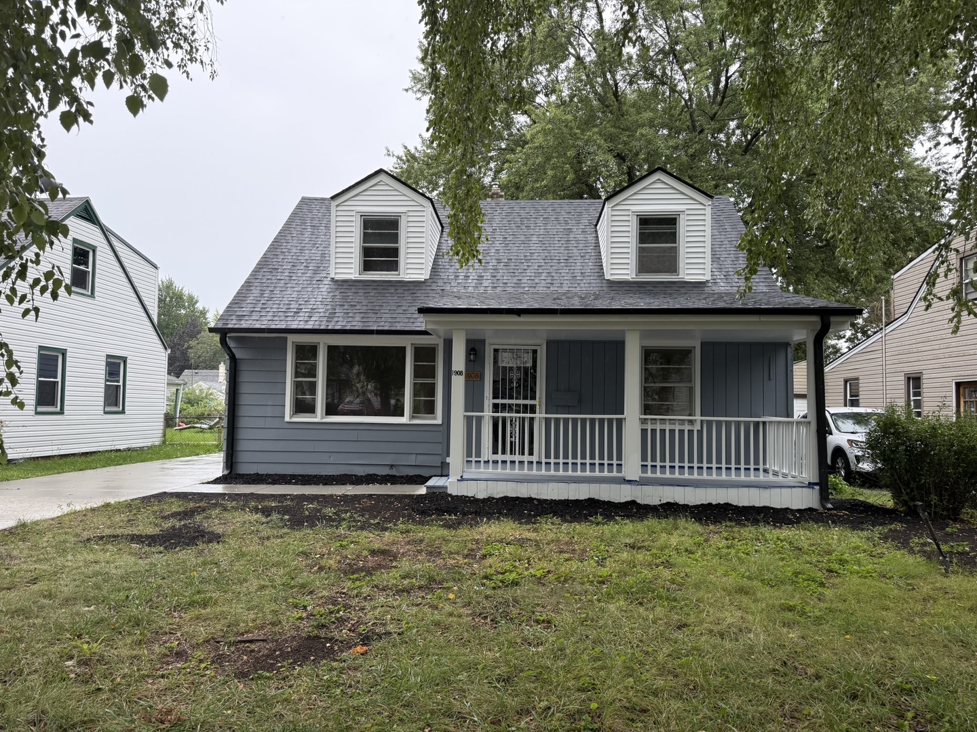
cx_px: 488
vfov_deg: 56.8
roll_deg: -0.9
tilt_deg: +4.2
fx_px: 677
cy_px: 366
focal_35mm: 24
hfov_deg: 71.6
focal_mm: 6.76
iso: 125
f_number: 1.78
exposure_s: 1/243
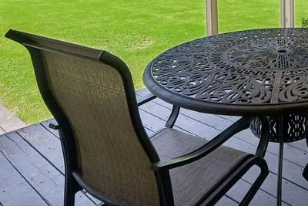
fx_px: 351
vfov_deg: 27.6
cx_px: 311
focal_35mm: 41
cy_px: -56
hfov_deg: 41.1
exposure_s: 1/400
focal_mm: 16
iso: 400
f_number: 8
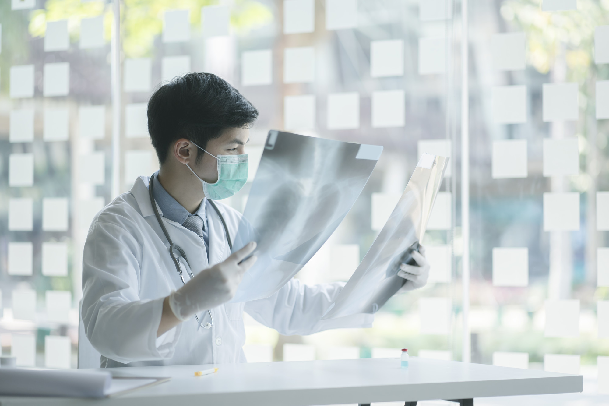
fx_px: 1438
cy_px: 203
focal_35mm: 85
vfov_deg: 16.1
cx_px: 304
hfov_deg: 23.9
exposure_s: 1/320
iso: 100
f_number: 2
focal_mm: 85
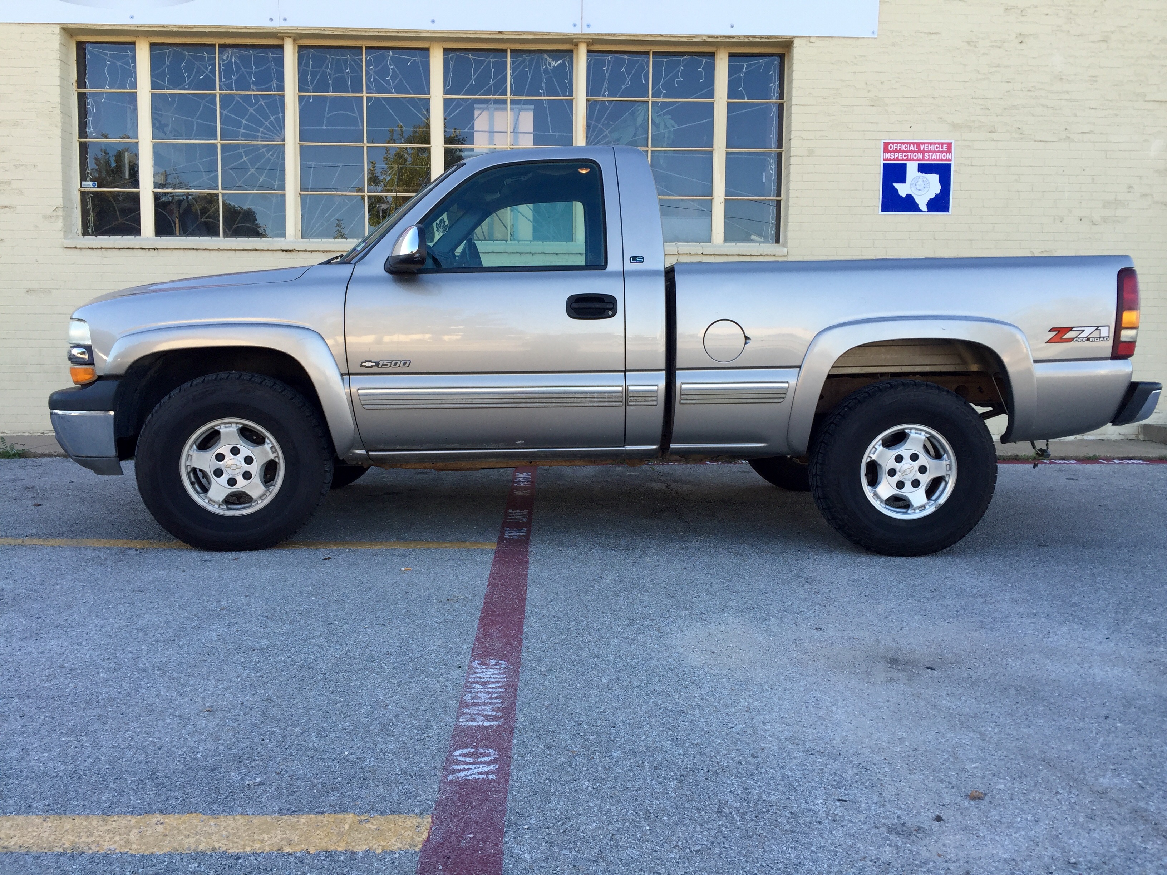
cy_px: 438
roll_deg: -1.4
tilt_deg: -4.9
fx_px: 978
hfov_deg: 61.7
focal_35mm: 29
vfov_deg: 48.2
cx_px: 584
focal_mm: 4.15
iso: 32
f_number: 2.2
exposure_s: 1/217
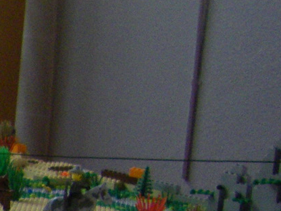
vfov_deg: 7.7
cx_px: -392
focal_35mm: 187
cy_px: 356
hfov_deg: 9.4
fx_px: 1518
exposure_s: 1/50
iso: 250
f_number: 3.5
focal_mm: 6.3
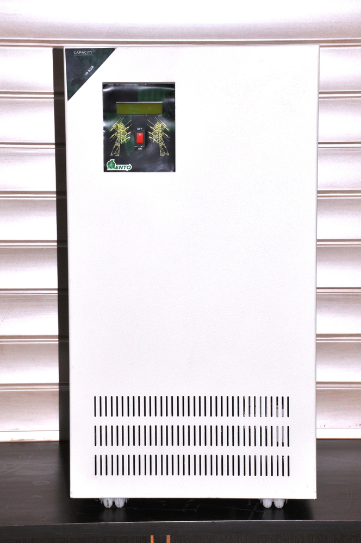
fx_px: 1312
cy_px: 272
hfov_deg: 15.7
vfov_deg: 23.4
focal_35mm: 87
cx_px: 180
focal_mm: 58
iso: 250
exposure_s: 1/125
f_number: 16
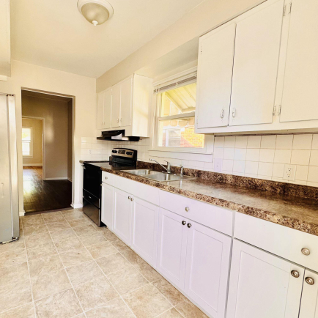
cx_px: 137
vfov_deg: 77.6
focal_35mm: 19
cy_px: 166
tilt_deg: -6.5
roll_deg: -1.9
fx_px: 197
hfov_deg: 77.2
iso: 125
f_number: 2.2
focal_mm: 2.22
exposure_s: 1/99
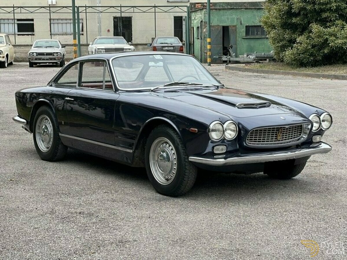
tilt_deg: -6.6
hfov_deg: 25.3
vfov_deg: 19.1
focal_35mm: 77
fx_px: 772
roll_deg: +1.3
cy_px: 130
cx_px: 174
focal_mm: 9
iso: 25
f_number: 2.8
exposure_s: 1/182
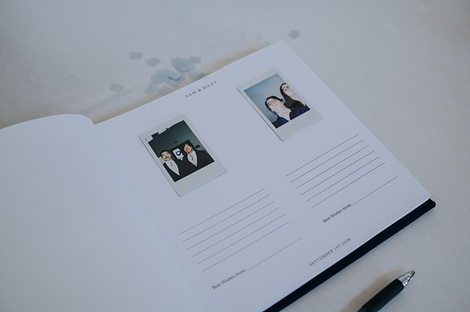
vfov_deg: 37.8
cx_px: 235
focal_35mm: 35
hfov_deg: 54.5
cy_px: 156
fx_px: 457
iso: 640
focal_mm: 35
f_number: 3.5
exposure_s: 1/250
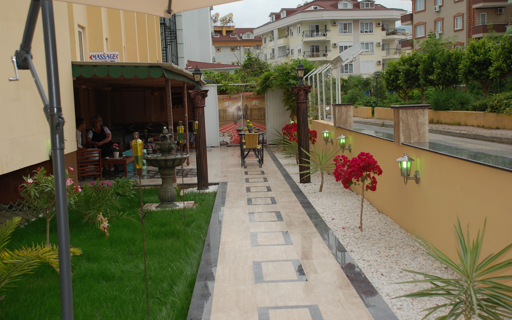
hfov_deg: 41.4
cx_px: 253
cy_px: 150
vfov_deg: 26.6
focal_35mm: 49
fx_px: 677
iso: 200
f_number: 6.3
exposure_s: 1/160
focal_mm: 31
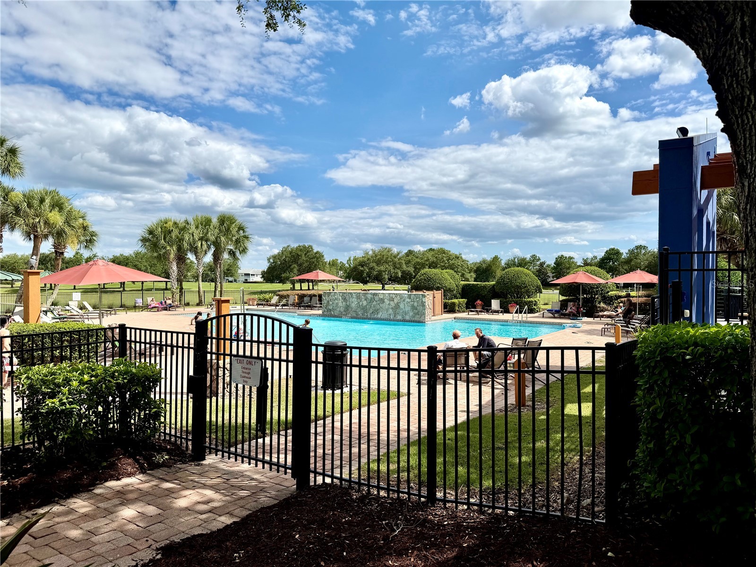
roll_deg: -0.6
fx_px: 524
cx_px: 378
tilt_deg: -1.2
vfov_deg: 56.8
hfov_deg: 71.6
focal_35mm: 24
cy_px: 284
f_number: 1.78
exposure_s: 1/6711
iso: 80
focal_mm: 6.76
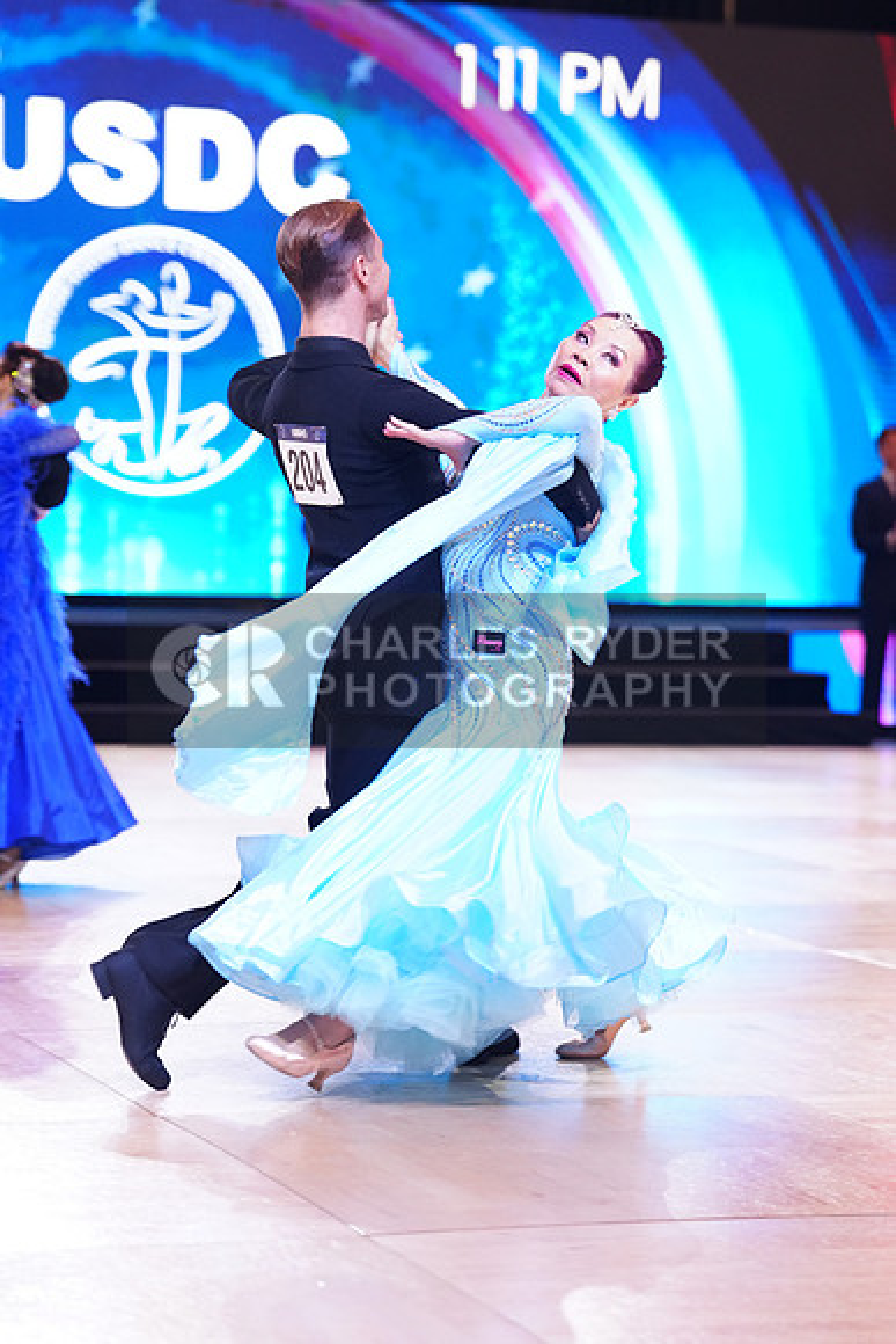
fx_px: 3656
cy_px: 672
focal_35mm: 98
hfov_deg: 14.0
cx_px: 448
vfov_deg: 20.8
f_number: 3.5
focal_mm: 98
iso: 2000
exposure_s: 1/250
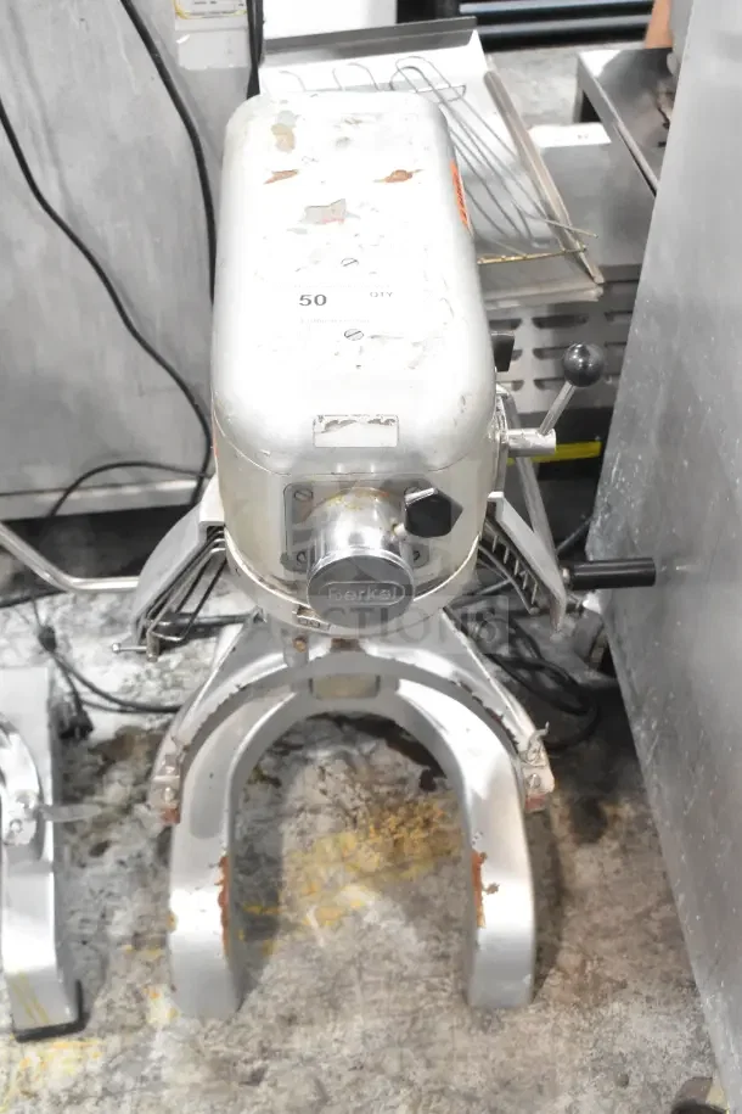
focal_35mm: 42
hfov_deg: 31.9
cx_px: 371
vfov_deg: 46.4
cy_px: 557
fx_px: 1298
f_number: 6.3
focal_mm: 28
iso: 6400
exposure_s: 1/160
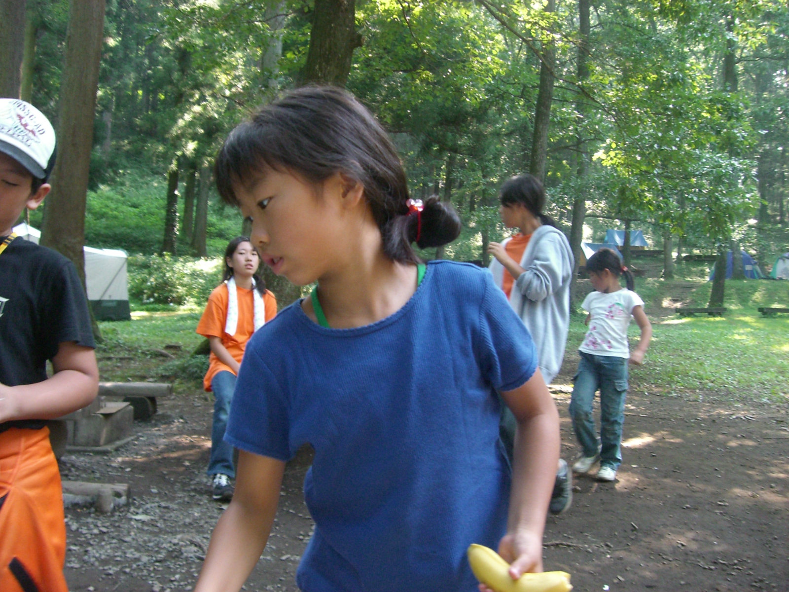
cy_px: 296
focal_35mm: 38
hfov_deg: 49.0
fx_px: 866
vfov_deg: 37.7
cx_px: 394
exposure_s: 1/80
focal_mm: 6.2
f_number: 2.7
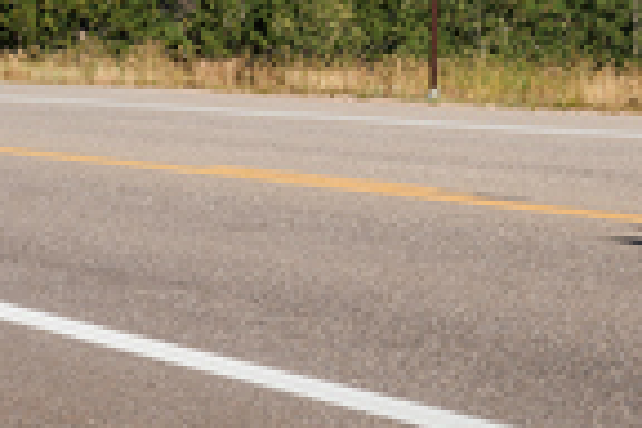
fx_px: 2282
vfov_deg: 10.3
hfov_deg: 15.9
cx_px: 508
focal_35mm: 128
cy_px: -256
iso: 80
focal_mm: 33
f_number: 14
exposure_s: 1/100
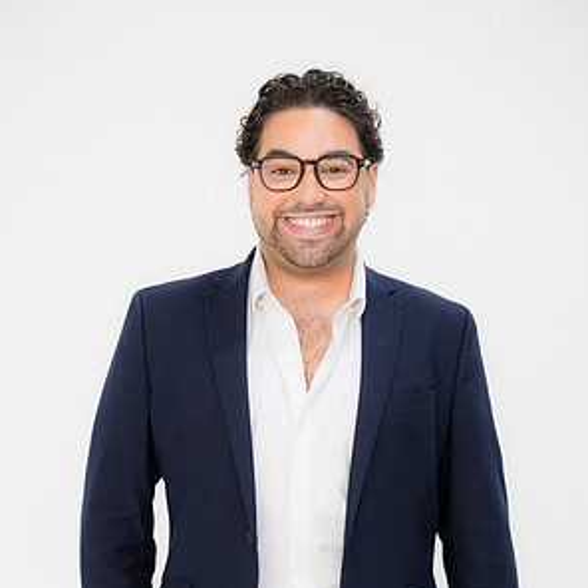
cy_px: 395
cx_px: 294
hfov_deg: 17.9
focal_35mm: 97
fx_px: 1864
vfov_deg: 17.9
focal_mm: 75
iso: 800
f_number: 3.2
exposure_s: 1/125
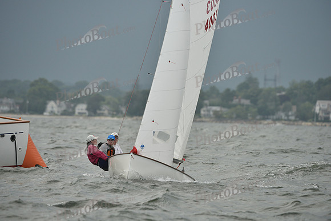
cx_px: 166
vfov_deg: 3.8
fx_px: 3311
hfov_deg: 5.7
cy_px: 110
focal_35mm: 360
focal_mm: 360
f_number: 5.6
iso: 400
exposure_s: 1/800
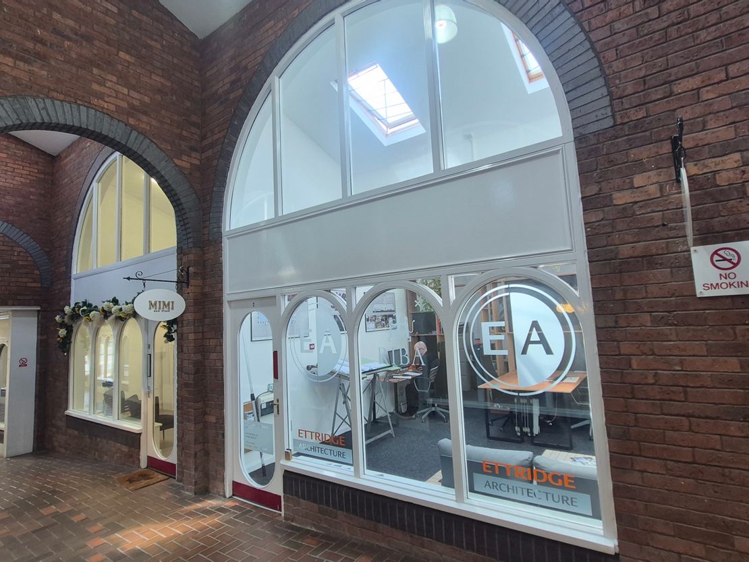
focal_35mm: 13
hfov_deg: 106.2
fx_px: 281
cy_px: 281
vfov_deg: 89.9
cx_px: 374
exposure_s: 1/50
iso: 50
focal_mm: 1.74
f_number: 2.2
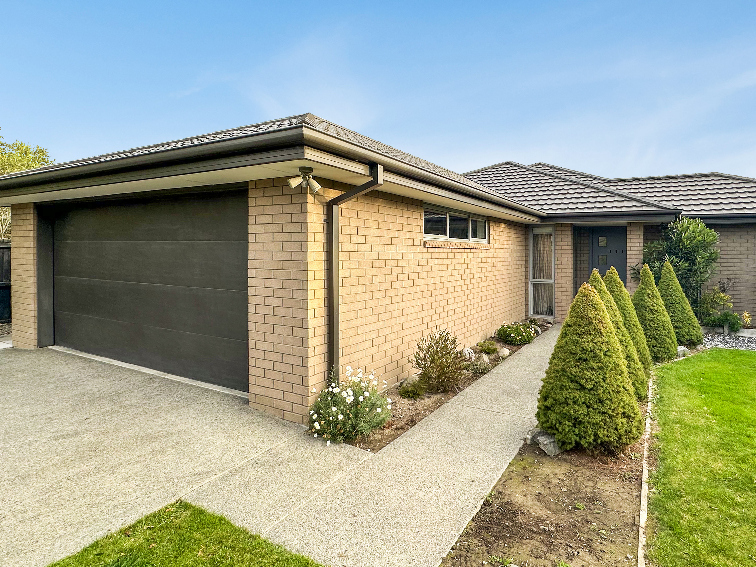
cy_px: 262
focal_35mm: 19
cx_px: 442
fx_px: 415
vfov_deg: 68.6
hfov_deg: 83.9
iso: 40
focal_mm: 2.22
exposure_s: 1/249
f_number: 2.2
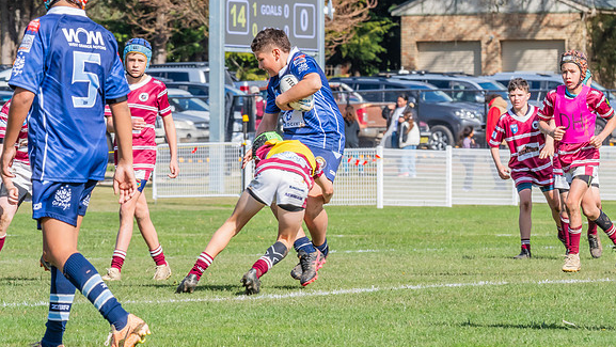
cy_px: 204
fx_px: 7663
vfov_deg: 2.6
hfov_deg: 4.6
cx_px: 326
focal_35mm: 469
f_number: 22
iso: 800
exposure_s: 1/400
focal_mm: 280
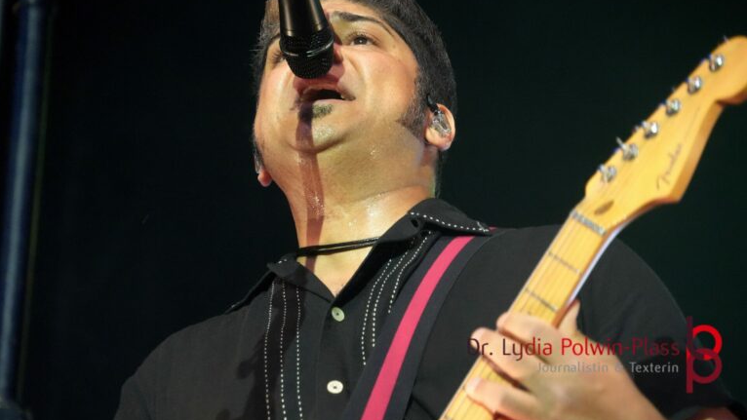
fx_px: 4120
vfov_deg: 5.8
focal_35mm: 208
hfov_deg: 10.4
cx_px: 374
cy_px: 191
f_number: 5.6
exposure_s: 1/160
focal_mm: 132
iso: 6400
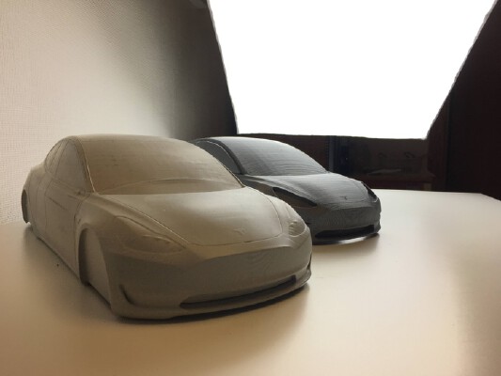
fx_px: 420
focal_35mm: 29
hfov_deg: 61.6
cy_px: 188
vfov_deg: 48.2
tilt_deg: -5.7
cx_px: 250
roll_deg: -0.2
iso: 32
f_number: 2.2
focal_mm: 4.15
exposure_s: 1/100
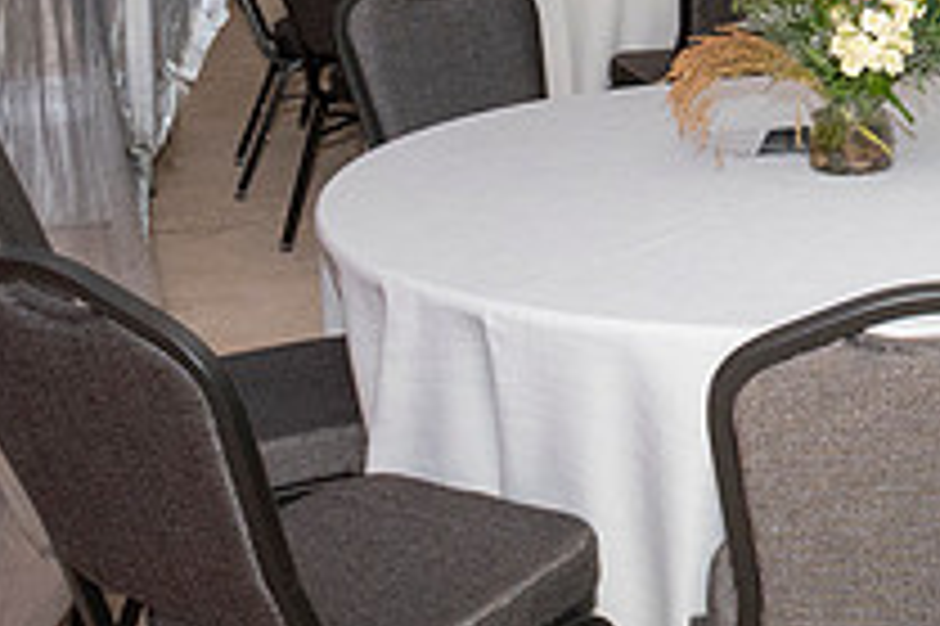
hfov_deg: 24.4
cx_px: 1142
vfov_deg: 17.8
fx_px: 1957
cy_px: 29
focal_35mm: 75
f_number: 10
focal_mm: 18
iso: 3200
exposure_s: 1/125
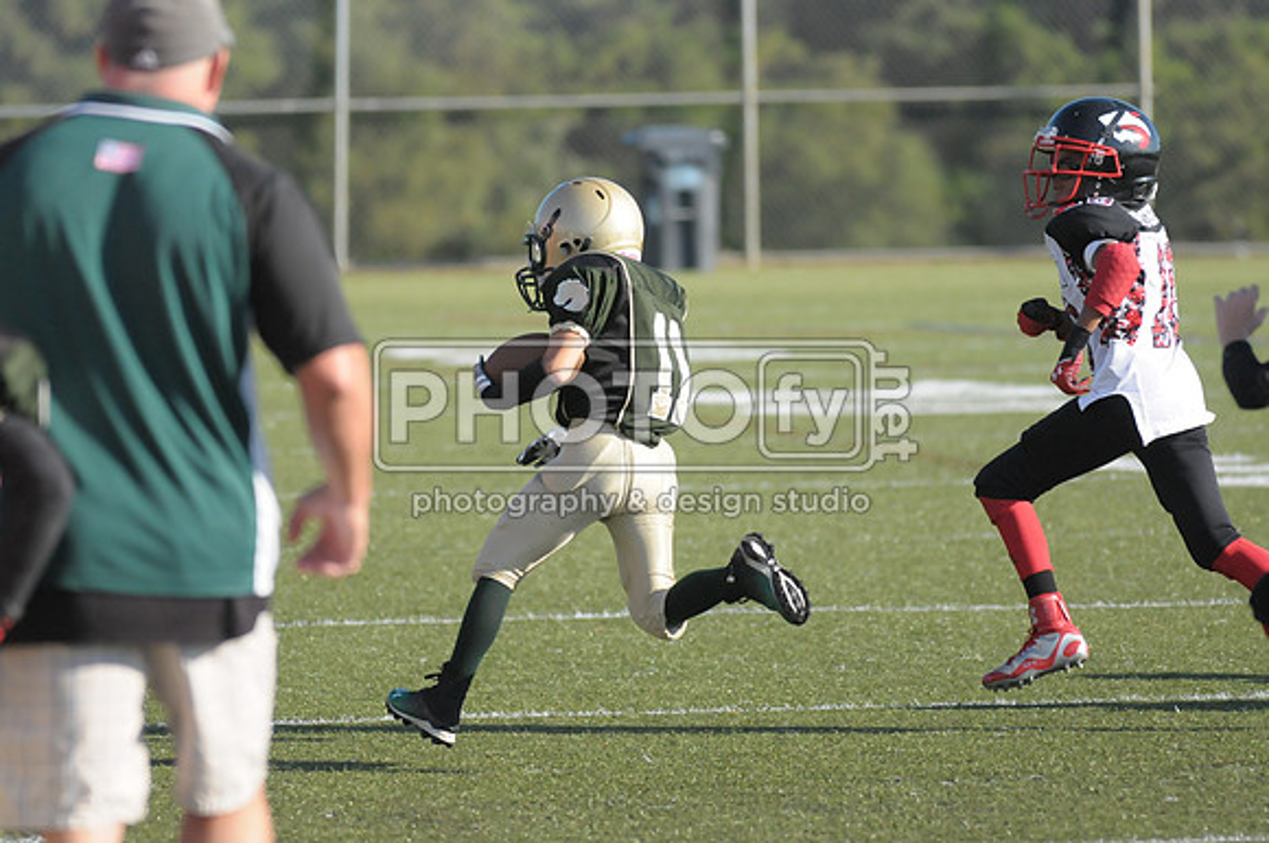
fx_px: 10560
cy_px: 422
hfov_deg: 6.9
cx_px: 634
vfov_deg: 4.6
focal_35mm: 300
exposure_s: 1/6400
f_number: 4
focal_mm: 200
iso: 1600
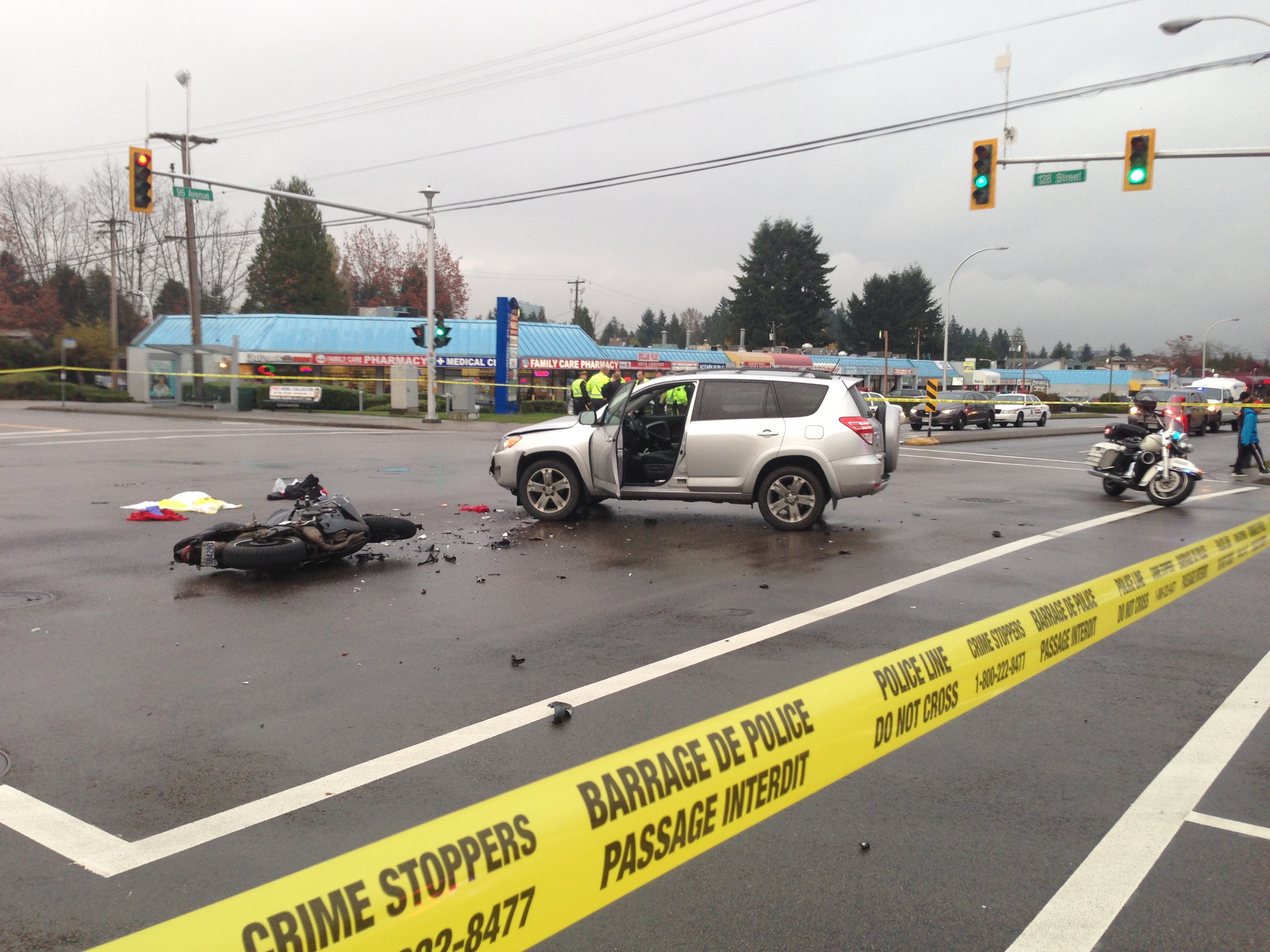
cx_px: 635
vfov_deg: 42.9
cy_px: 476
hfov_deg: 55.4
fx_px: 1211
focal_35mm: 33
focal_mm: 4.12
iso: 50
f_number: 2.4
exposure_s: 1/120
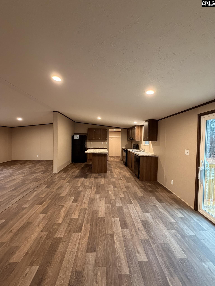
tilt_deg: -1.5
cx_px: 108
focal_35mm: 14
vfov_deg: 102.1
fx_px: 116
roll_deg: -0.6
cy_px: 143
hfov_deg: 85.7
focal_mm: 2.22
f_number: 2.2
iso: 500
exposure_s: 1/60
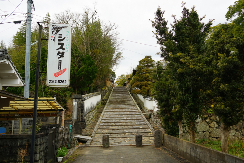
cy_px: 82
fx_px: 210
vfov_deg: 42.4
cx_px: 122
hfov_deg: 60.3
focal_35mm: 31
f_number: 7.1
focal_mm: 31
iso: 100
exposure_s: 1/100
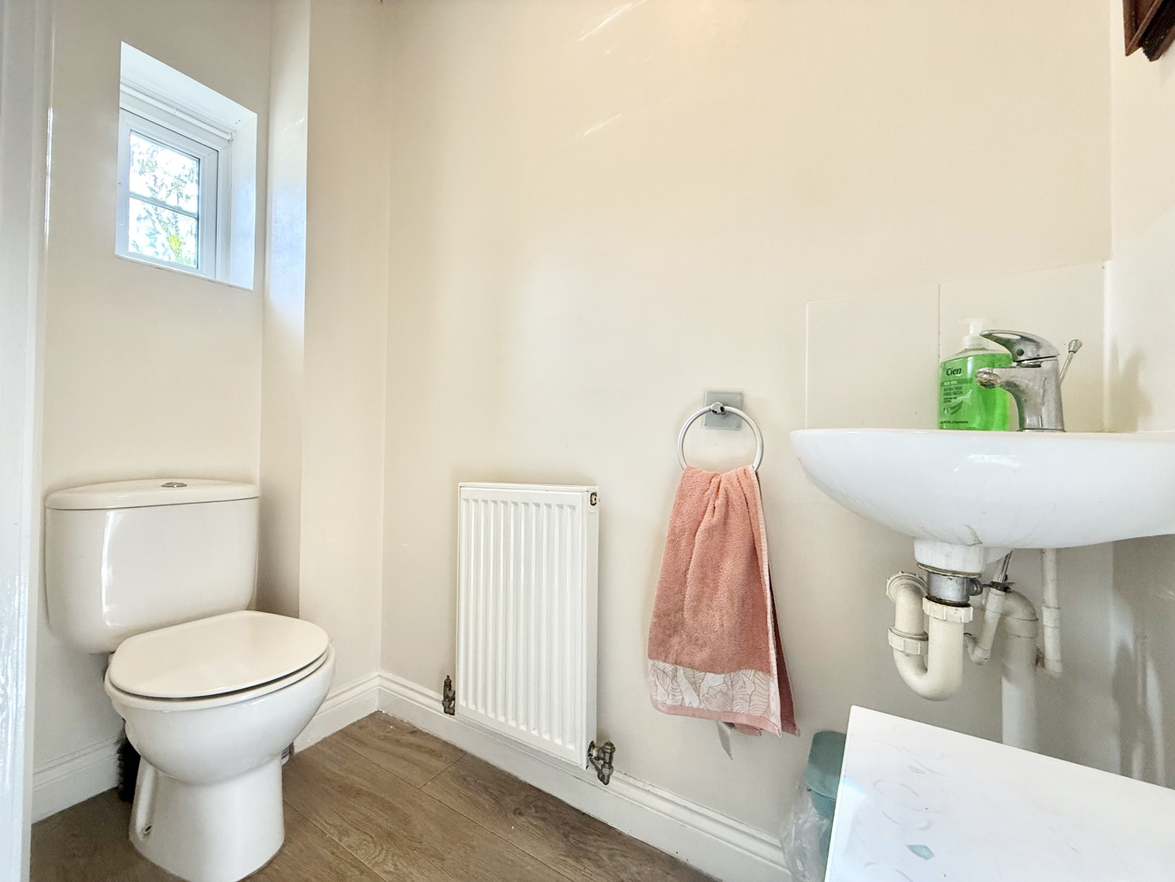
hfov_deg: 102.1
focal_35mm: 14
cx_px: 588
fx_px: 475
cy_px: 441
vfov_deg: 85.7
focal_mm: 2.22
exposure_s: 1/99
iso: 250
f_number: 2.2
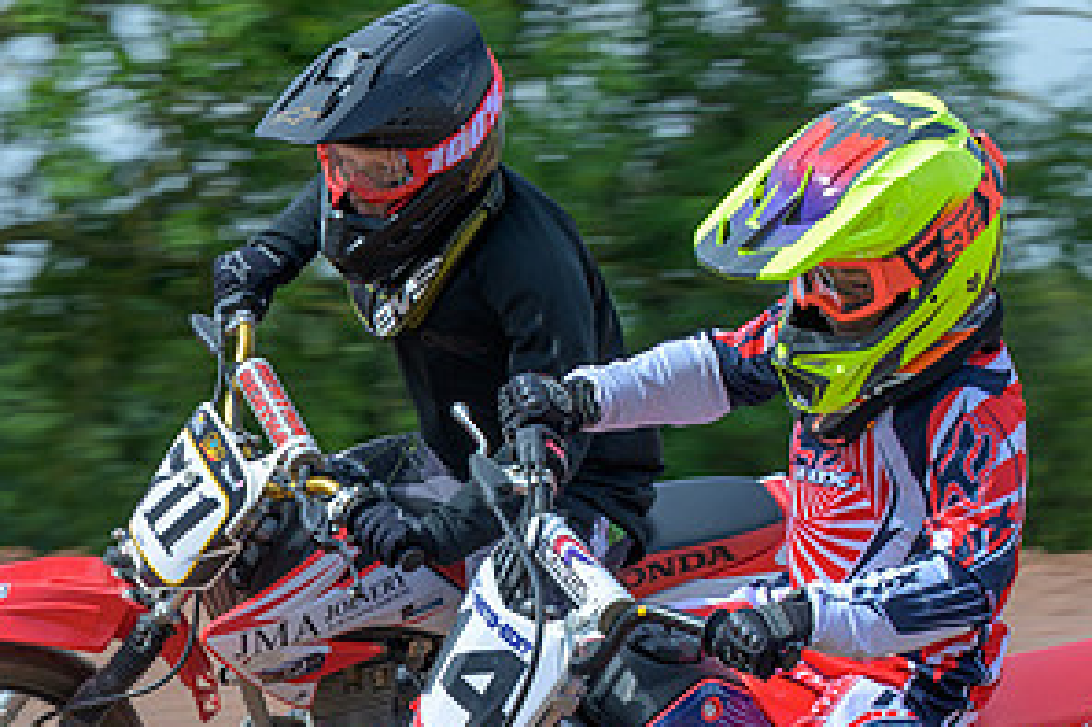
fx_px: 6245
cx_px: 406
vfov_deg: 6.6
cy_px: 638
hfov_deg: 10.0
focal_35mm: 206
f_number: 8
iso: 125
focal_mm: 70
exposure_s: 1/200
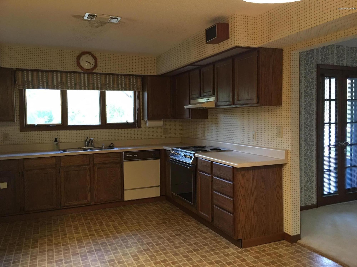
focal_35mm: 29
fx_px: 299
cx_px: 178
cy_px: 134
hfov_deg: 61.7
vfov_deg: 48.2
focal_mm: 4.15
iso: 100
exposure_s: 1/10
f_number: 2.2
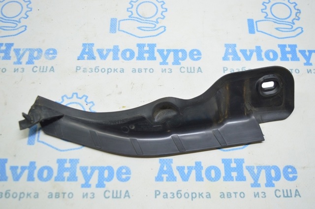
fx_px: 354
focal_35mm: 40
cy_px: 104
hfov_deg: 48.0
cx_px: 158
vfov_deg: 32.9
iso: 400
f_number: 4
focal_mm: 27
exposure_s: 1/40
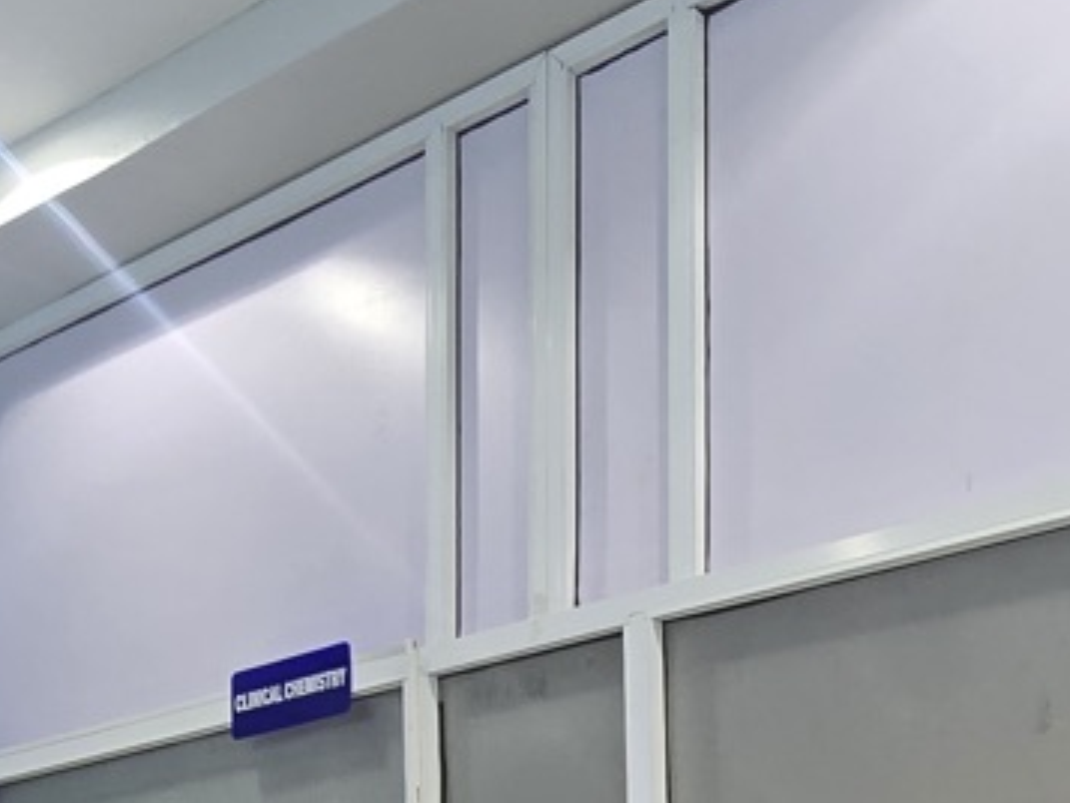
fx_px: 1577
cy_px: 1202
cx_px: 890
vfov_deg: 23.1
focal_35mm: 51
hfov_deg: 35.9
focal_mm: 2.2
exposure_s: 1/50
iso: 125
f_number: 2.2
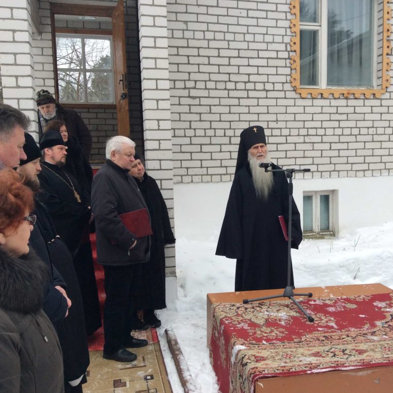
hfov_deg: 43.6
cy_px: 196
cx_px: 239
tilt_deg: -4.9
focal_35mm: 38
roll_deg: +0.3
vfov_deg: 43.9
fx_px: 488
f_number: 2.4
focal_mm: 3.3
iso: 32
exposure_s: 1/397
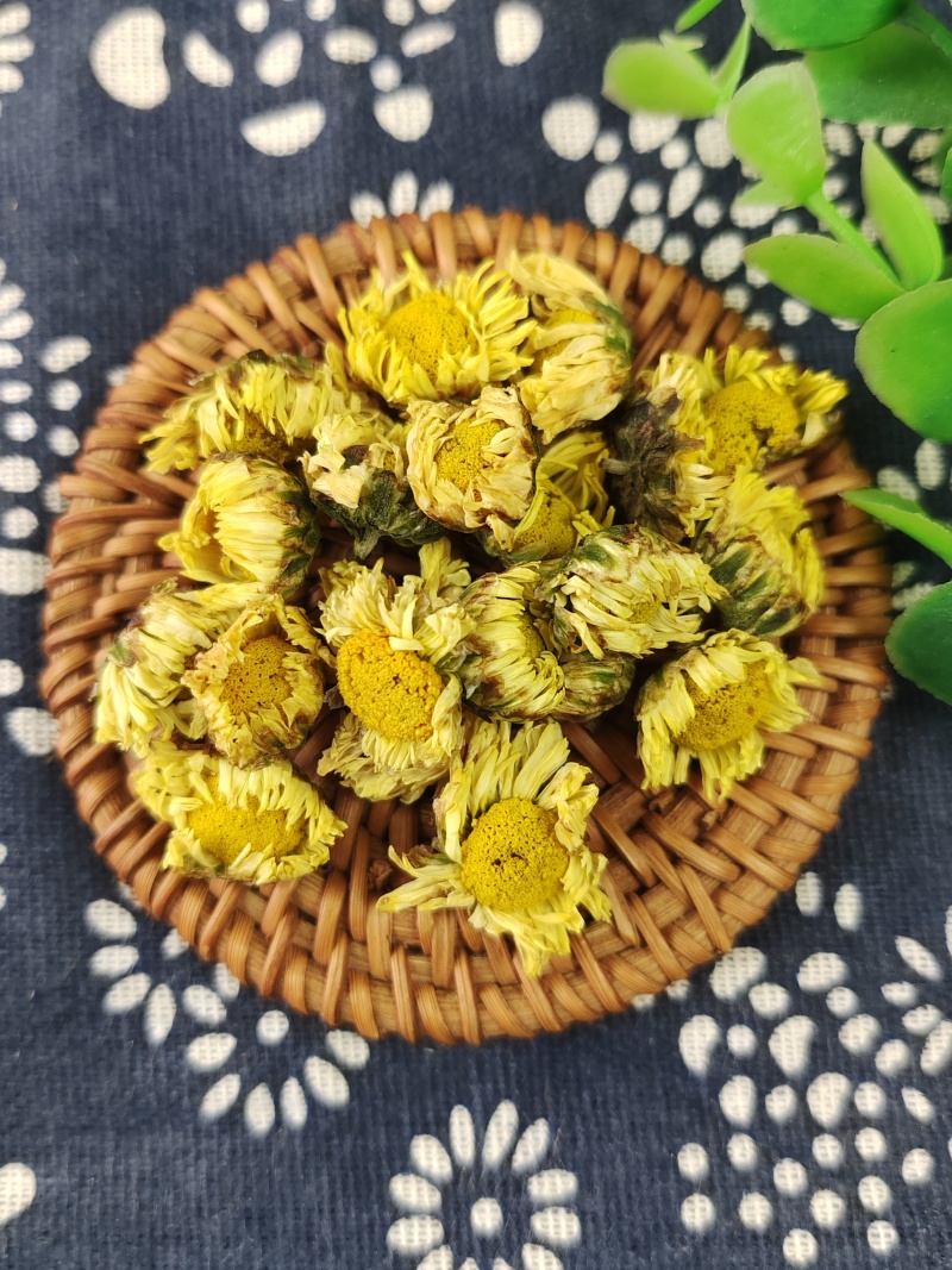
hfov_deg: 44.2
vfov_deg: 56.8
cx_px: 476
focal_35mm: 32
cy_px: 635
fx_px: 1174
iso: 500
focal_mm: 6.14
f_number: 1.8
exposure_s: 1/100
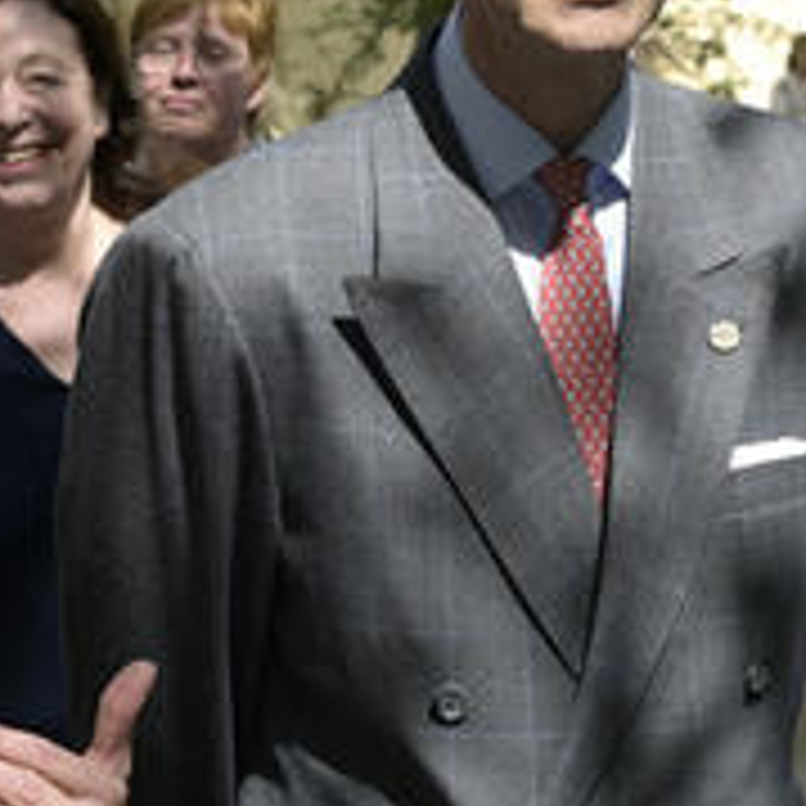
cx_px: 750
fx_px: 4794
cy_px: 189
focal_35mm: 182
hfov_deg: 9.6
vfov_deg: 9.6
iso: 400
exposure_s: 1/250
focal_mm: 85
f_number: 11
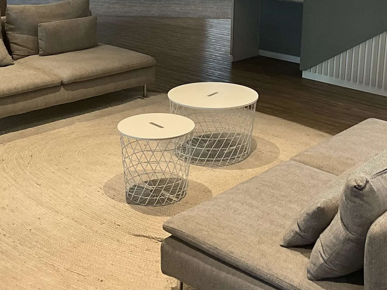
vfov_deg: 24.6
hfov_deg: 33.1
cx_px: 232
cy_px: 38
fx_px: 648
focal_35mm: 58
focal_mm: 3
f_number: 1.8
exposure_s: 1/60
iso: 50
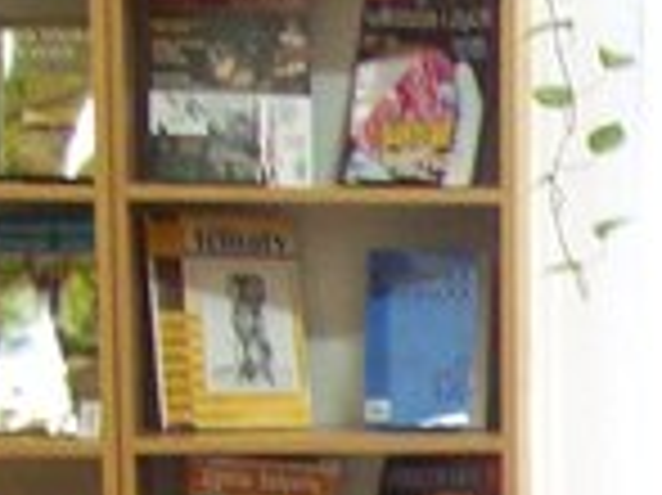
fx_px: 3038
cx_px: 1252
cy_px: 873
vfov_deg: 8.9
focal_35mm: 159
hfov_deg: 11.4
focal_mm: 6
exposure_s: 1/16
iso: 200
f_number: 2.7
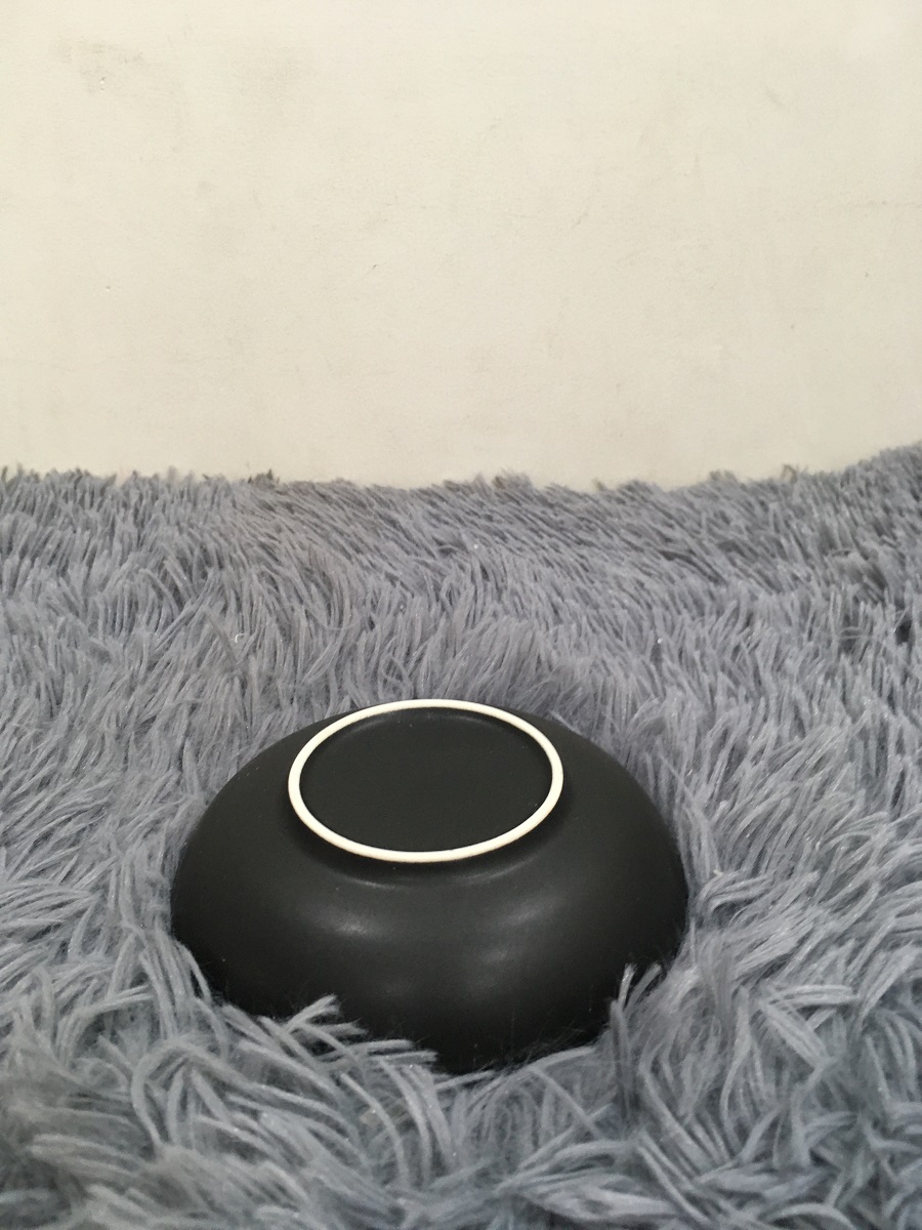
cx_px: 461
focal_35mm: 29
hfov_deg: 48.2
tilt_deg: -26.8
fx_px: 1030
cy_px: 615
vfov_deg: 61.7
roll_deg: +0.6
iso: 125
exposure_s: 1/33
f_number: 2.2
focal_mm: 4.15
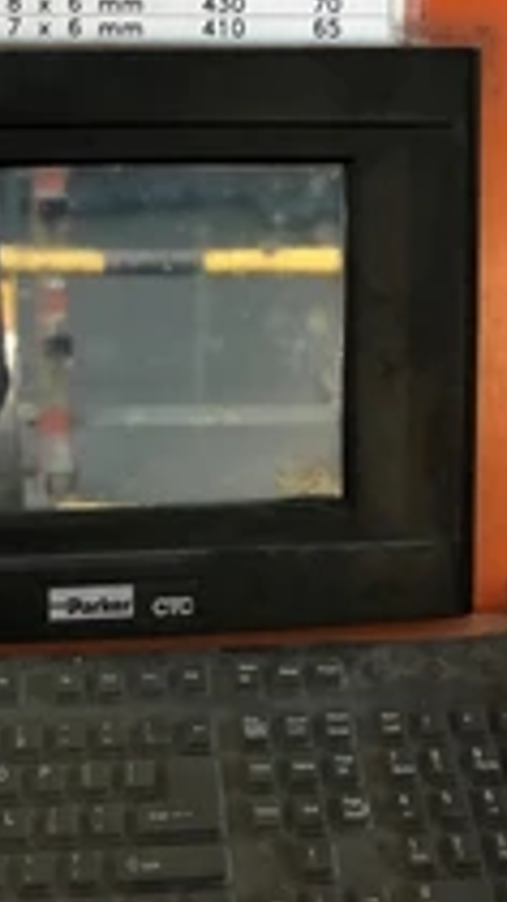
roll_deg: -1.2
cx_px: 198
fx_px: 1387
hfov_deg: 20.7
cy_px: 60
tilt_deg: -2.3
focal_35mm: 58
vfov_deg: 33.7
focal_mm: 3.99
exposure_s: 1/19
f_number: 1.8
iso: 40
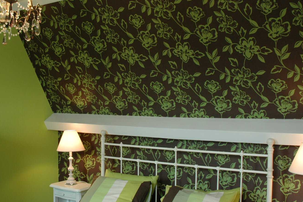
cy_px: 102
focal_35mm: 42
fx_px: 353
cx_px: 112
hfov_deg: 46.0
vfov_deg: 31.8
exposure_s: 1/13
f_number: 5.6
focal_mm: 18
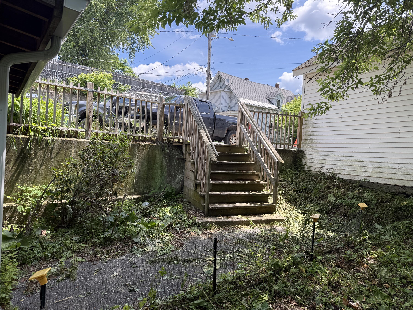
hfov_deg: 71.6
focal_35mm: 24
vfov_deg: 56.8
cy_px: 155
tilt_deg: +1.4
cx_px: 206
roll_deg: -1.0
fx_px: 286
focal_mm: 6.76
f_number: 1.78
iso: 80
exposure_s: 1/979
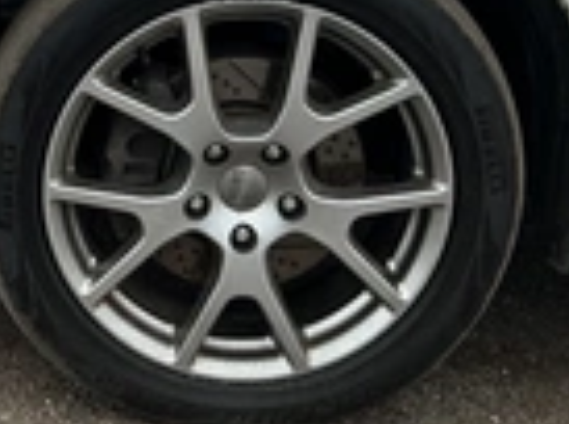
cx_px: 25
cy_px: 0
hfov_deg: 23.1
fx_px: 1344
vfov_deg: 17.5
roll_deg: -4.1
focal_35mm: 82
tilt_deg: -10.4
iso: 25
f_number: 1.8
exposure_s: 1/1342
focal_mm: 3
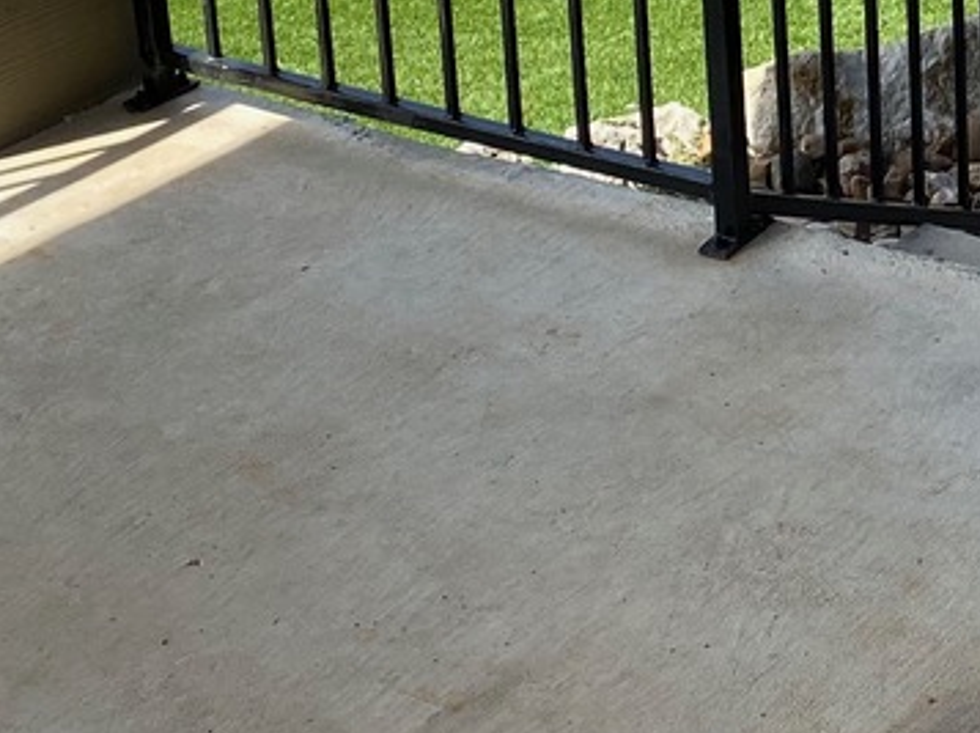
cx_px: 961
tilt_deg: -17.2
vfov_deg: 13.3
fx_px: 2970
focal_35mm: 105
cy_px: -349
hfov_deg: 18.3
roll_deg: +0.6
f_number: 1.8
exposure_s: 1/1272
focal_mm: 4.25
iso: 32
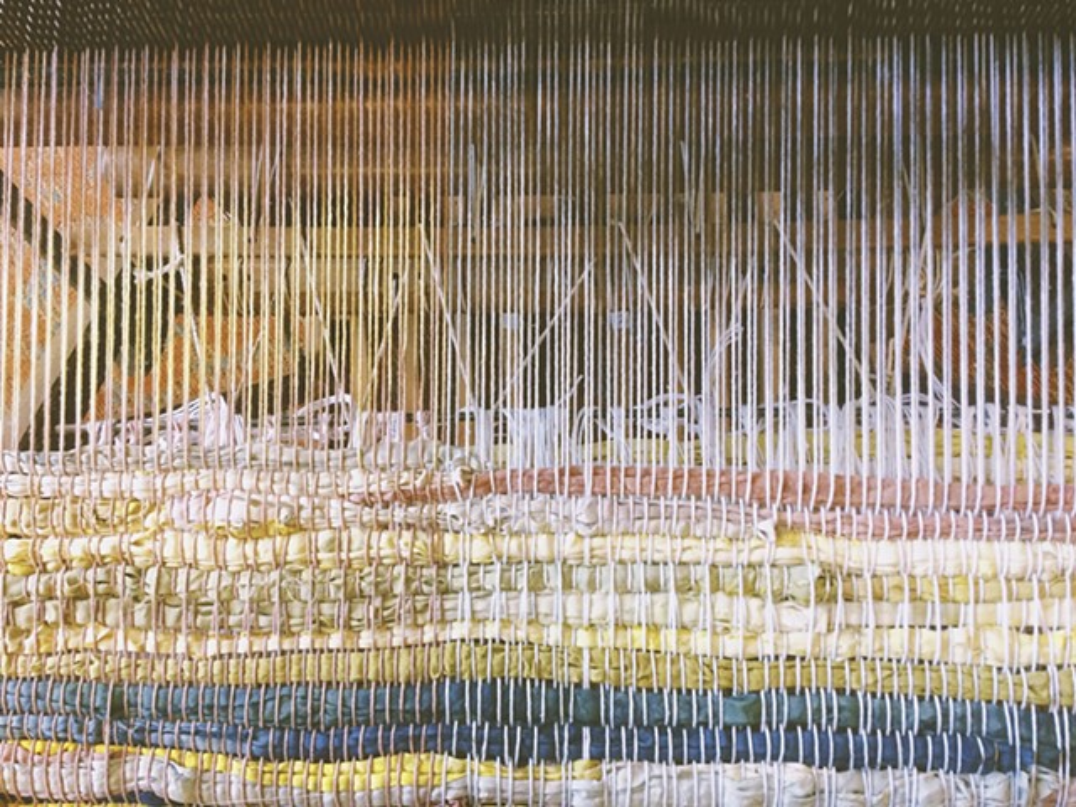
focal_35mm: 29
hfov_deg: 61.7
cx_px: 538
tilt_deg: -85.3
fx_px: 901
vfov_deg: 48.2
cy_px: 404
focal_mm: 4.2
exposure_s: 1/30
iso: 125
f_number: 2.2
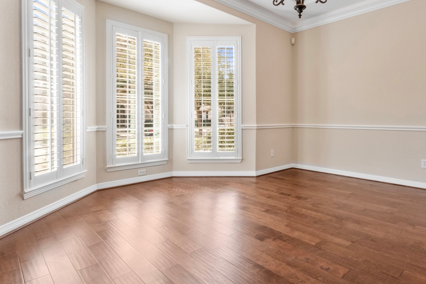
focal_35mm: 21
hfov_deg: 80.3
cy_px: 122
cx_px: 254
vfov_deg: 59.2
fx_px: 248
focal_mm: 14
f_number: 9
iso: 250
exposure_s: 1
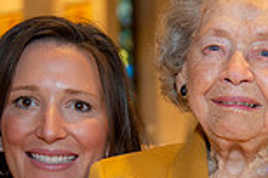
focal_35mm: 136
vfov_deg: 9.7
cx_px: 310
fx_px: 1010
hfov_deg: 14.7
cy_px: 270
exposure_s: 1/100
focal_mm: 36
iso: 800
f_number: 2.8
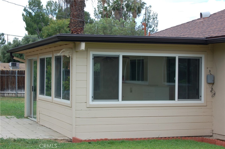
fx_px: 515
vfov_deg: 16.5
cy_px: 74
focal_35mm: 82
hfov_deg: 24.6
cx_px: 112
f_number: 7.1
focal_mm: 55
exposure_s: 1/200
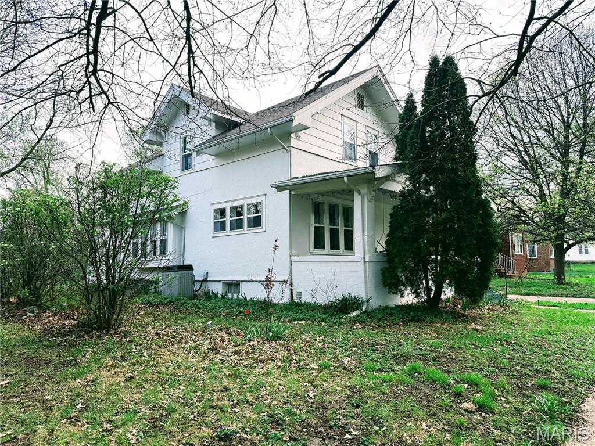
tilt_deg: +6.6
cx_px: 298
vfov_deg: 56.8
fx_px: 413
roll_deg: +0.4
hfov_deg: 71.6
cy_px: 223
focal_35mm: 24
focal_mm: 6.76
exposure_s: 1/1949
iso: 100
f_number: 1.78
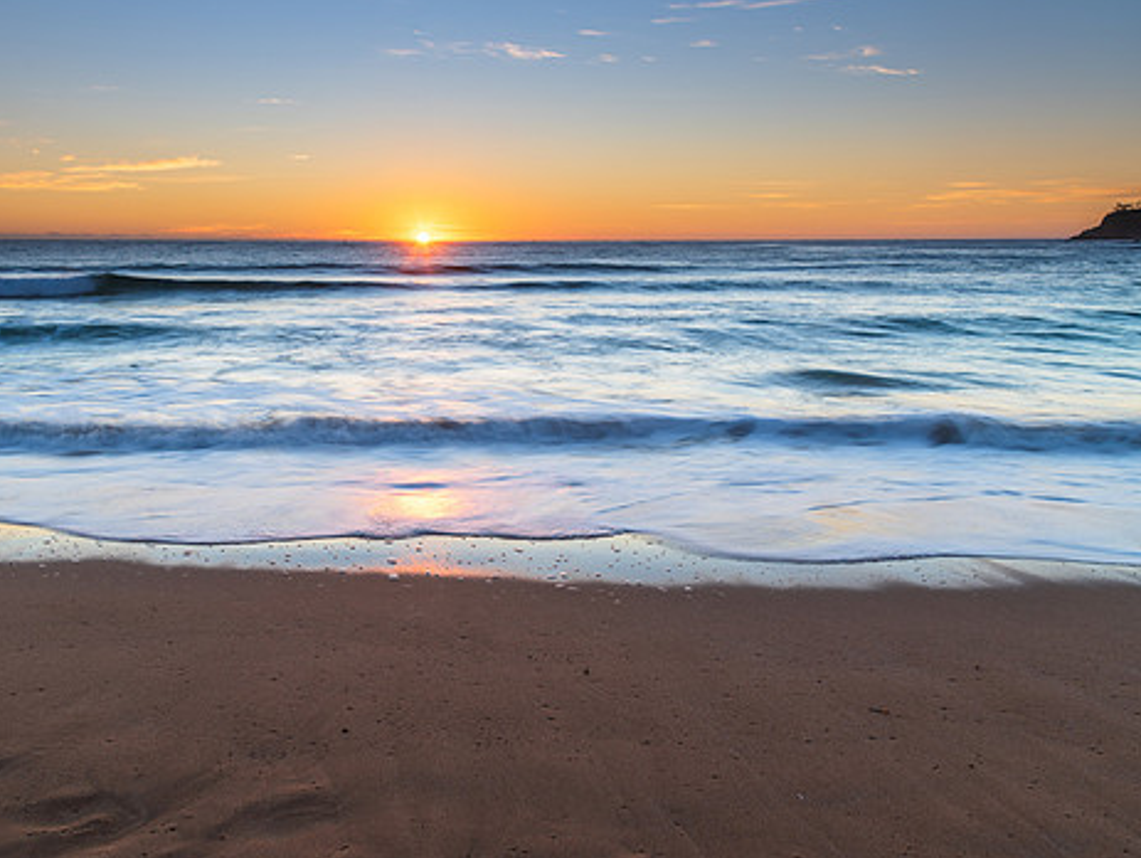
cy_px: 388
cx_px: 478
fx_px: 1089
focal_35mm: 33
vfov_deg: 43.0
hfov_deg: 55.1
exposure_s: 1/2
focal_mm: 27
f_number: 13
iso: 50
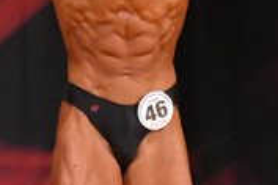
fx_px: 9127
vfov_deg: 1.2
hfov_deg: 1.7
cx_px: 142
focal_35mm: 1182
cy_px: 147
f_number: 5.6
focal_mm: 180
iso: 5600
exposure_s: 1/400
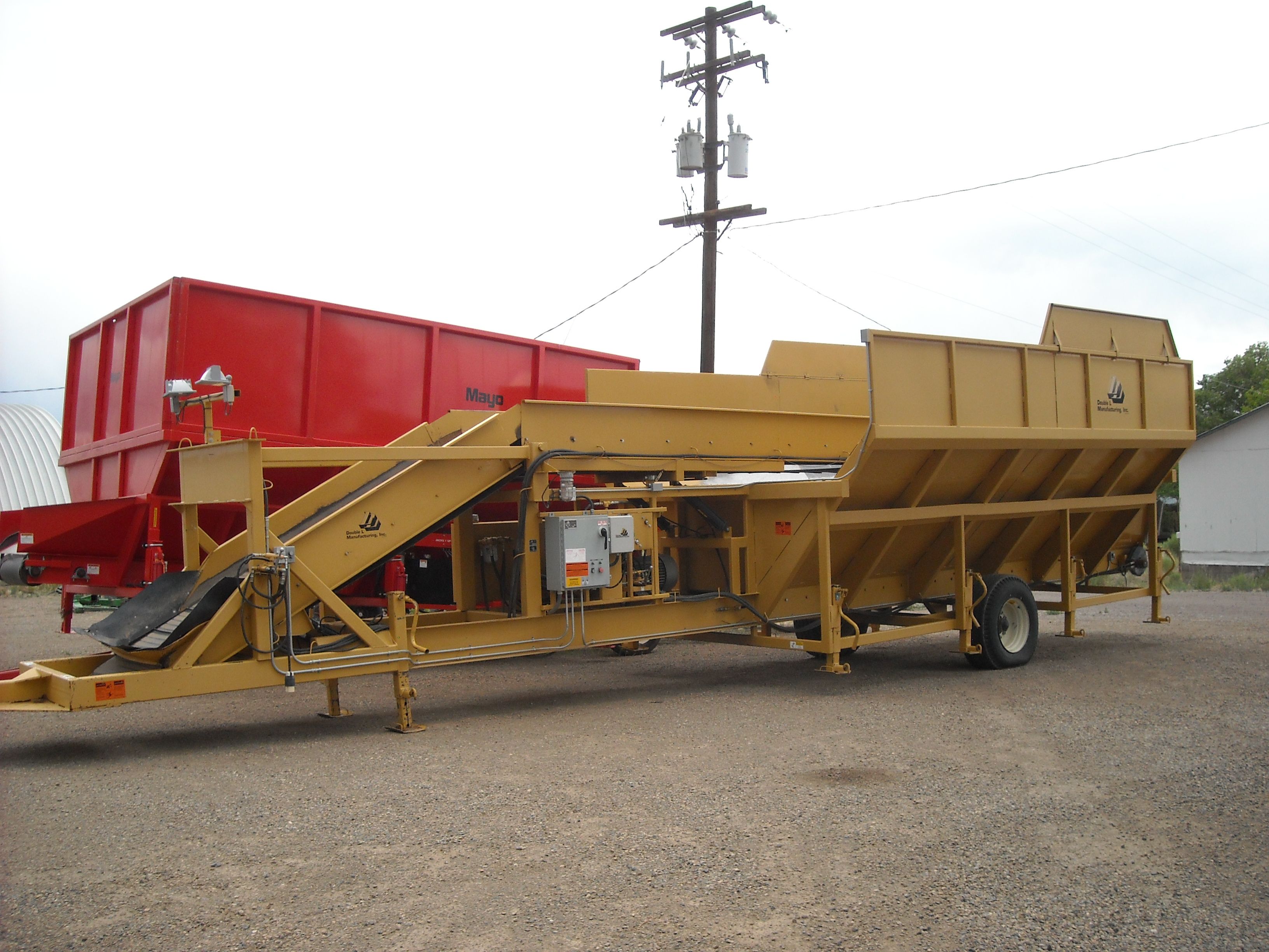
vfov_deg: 40.7
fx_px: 1283
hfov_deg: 52.6
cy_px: 476
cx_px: 634
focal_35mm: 35
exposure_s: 1/250
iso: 124
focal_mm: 5.7
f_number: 5.6
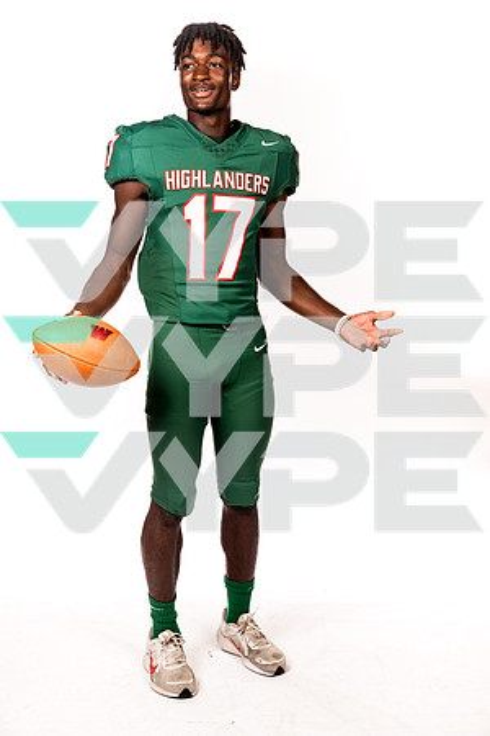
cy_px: 368
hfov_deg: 26.0
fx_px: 1062
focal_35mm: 52
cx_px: 245
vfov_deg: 38.2
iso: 800
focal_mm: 52
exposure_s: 1/400
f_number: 8
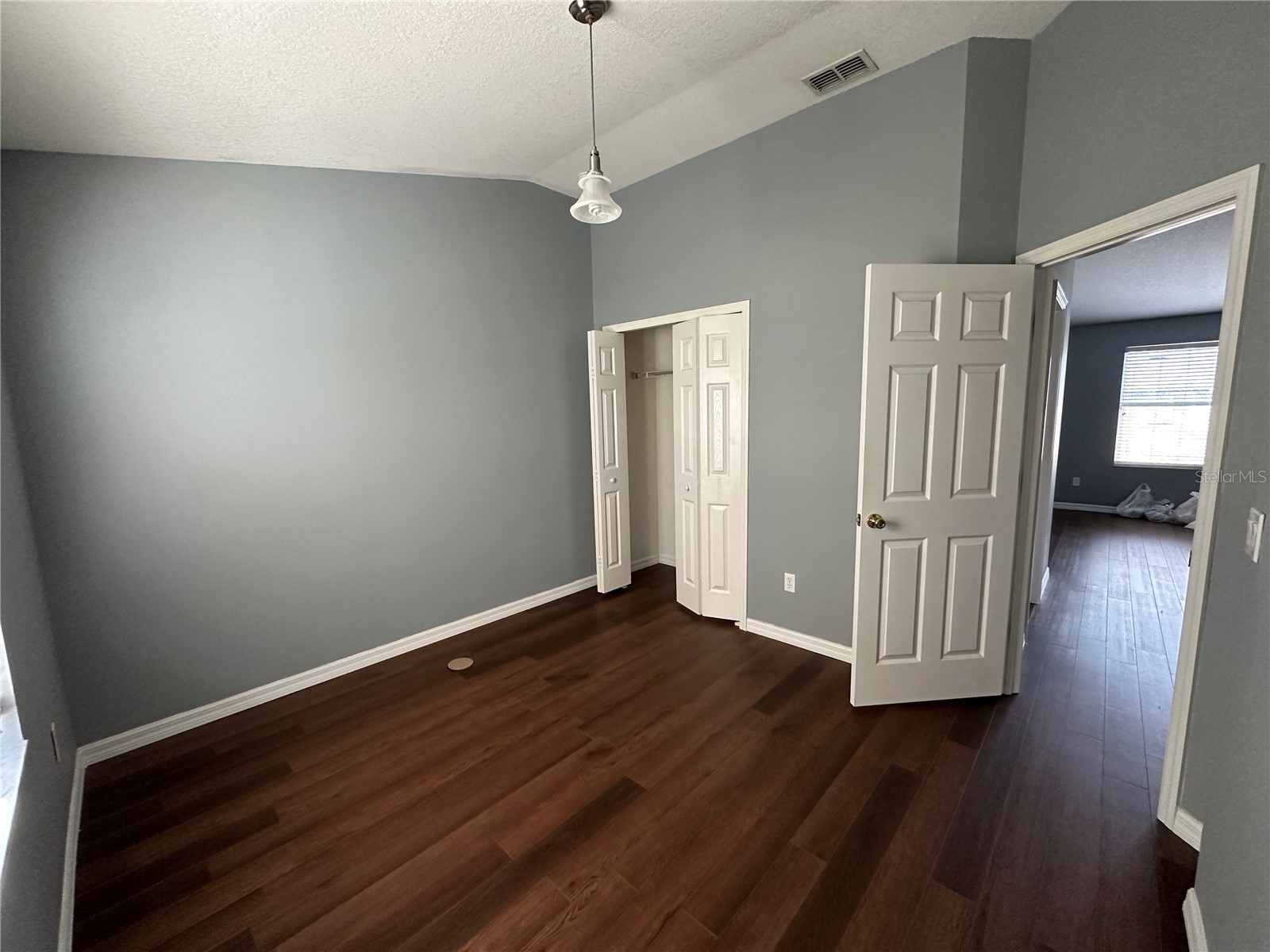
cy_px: 476
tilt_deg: -7.7
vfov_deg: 85.7
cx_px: 635
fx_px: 514
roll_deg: +0.7
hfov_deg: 102.1
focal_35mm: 14
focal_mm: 2.22
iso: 320
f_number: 2.2
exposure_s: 1/97
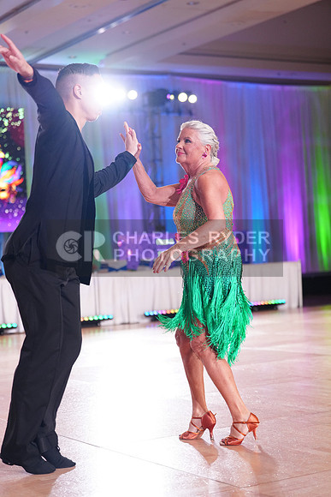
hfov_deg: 19.5
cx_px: 166
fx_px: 965
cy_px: 248
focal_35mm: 70
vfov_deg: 28.8
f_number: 2.8
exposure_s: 1/500
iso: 2000
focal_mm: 70
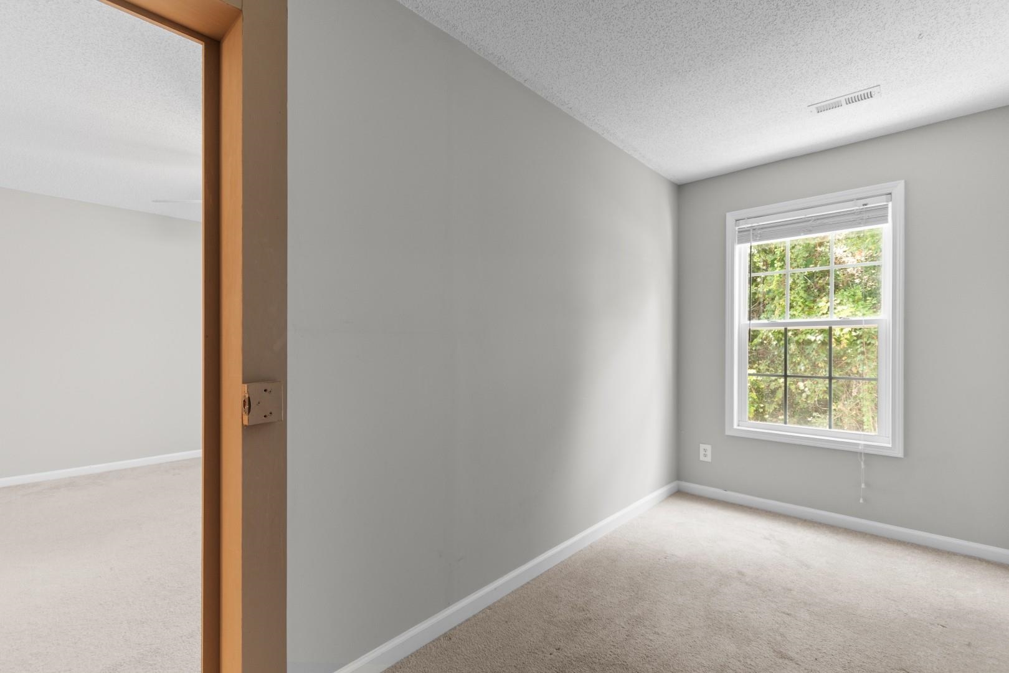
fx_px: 420
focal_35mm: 15
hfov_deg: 100.4
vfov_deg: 77.3
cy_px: 336
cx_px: 504
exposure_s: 1/2
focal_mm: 10
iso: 100
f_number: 4.5
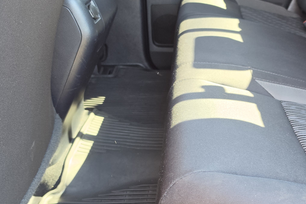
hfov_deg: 40.8
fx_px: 399
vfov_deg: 28.5
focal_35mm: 47
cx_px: 226
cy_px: 133
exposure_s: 1/180
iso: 125
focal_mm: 6.5
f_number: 1.4
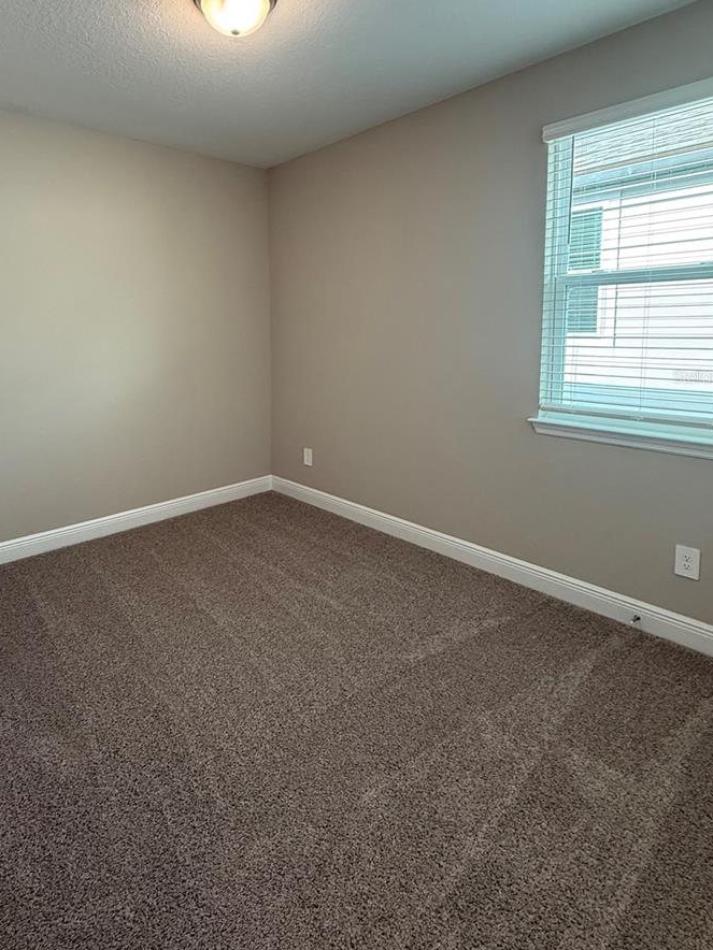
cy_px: 376
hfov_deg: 67.6
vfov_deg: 83.5
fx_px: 522
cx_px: 266
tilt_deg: -4.8
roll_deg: +1.3
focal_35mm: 19
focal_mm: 2.22
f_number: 2.2
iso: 250
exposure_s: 1/120
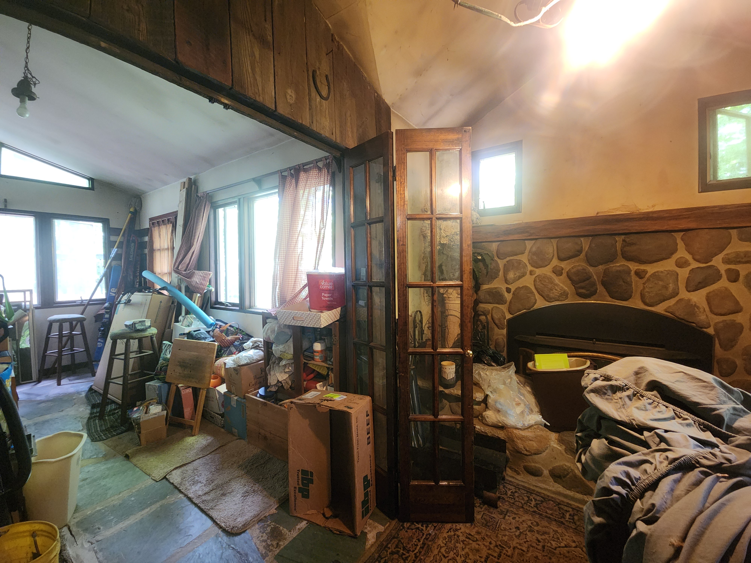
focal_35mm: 13
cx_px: 376
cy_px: 282
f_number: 2.2
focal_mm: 2.2
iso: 400
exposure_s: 1/30
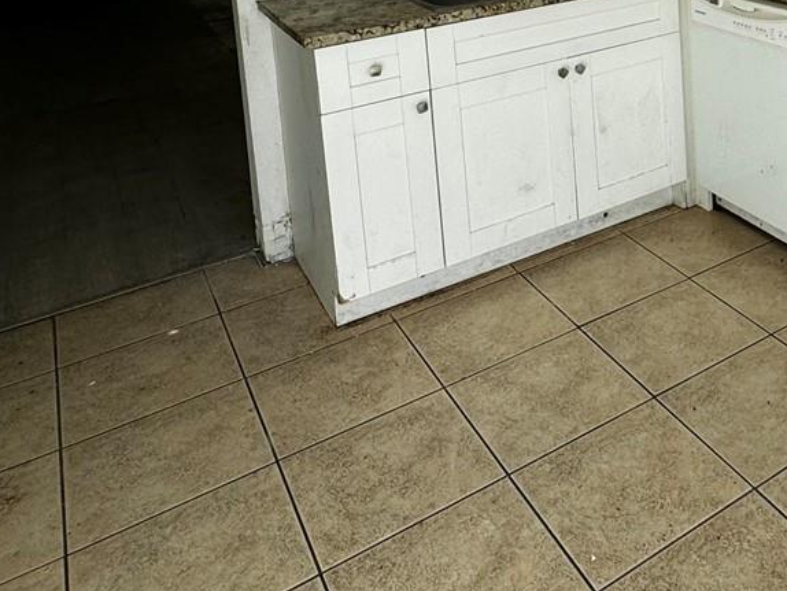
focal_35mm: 39
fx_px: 887
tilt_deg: -7.6
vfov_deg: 31.9
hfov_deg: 43.0
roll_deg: +1.9
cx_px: 734
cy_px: -84
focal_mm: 2.22
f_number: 2.2
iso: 40
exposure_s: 1/293
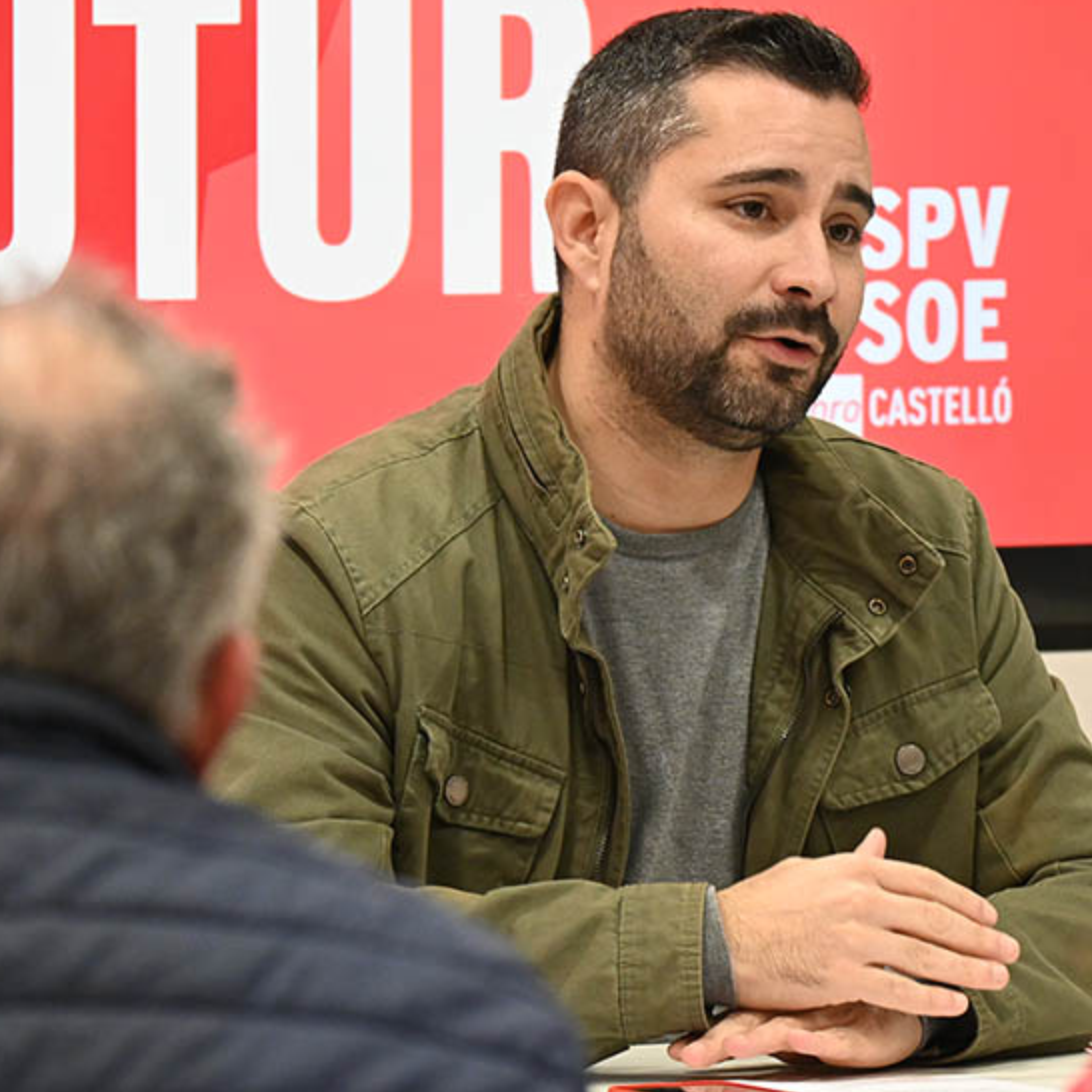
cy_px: 433
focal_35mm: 350
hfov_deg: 5.0
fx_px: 12492
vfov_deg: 5.0
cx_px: 652
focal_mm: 150
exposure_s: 1/250
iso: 3200
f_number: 5.3
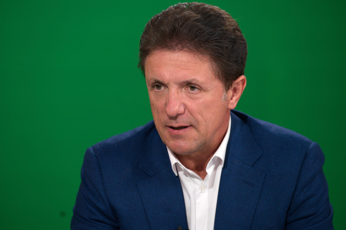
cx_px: 173
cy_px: 115
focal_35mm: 196
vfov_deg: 7.0
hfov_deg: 10.5
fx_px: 1883
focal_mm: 196
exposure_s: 1/250
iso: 2000
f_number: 5
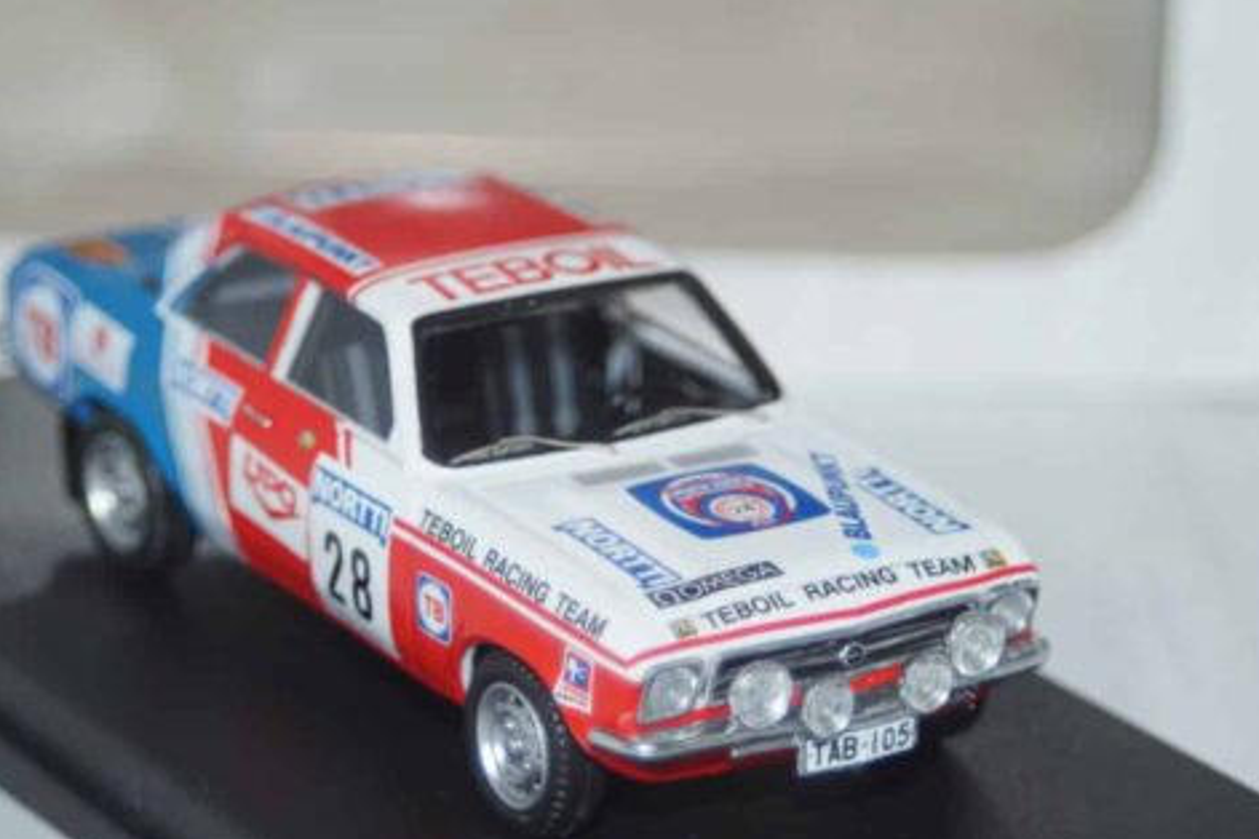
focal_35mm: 153
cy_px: 513
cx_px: 540
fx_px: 5350
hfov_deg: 13.4
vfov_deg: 9.0
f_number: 5.6
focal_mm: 80
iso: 400
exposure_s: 1/160
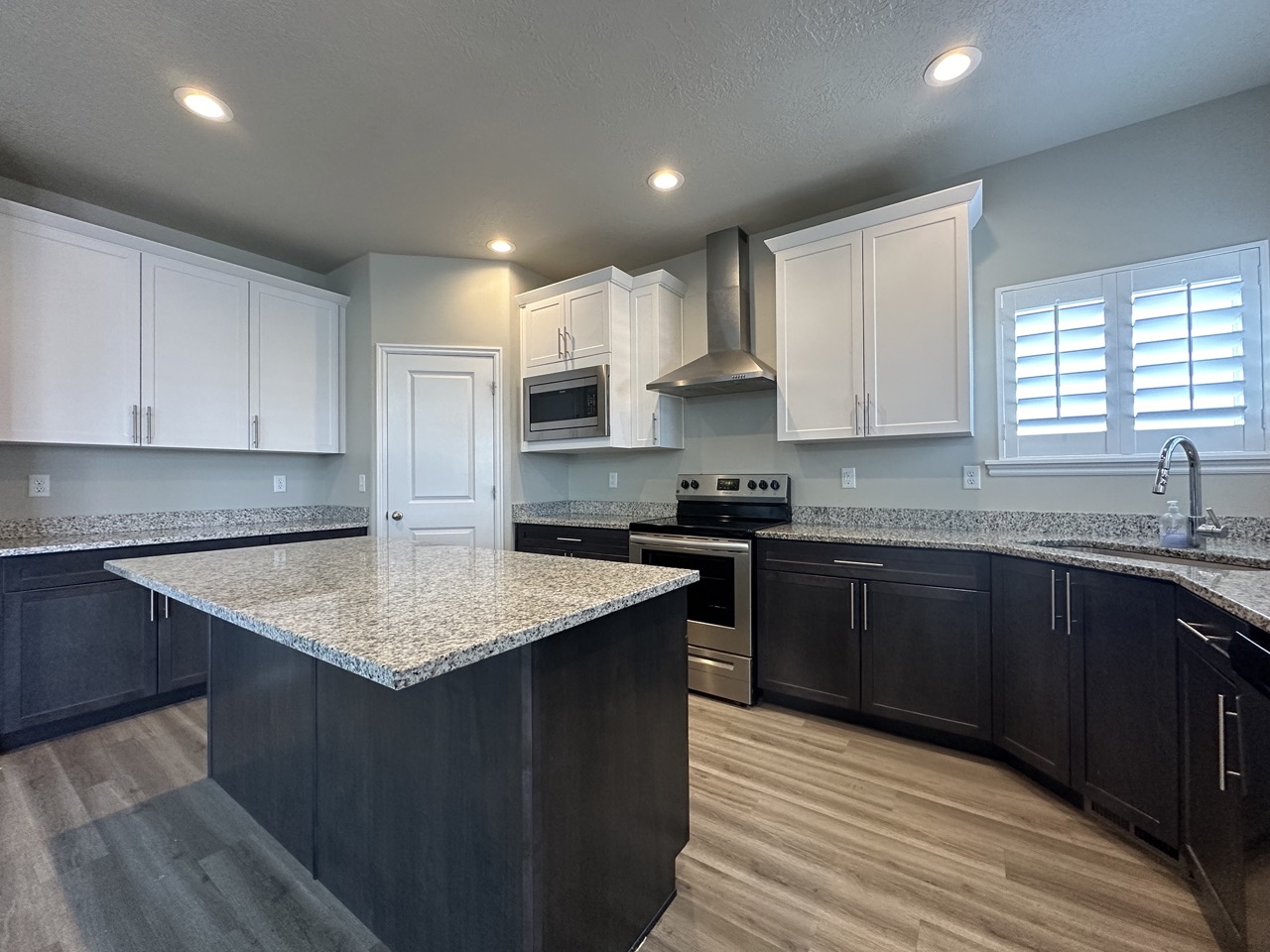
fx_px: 514
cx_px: 635
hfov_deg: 102.1
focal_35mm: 14
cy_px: 476
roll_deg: +0.3
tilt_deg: +1.1
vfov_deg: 85.7
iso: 250
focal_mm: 2.22
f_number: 2.2
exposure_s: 1/120
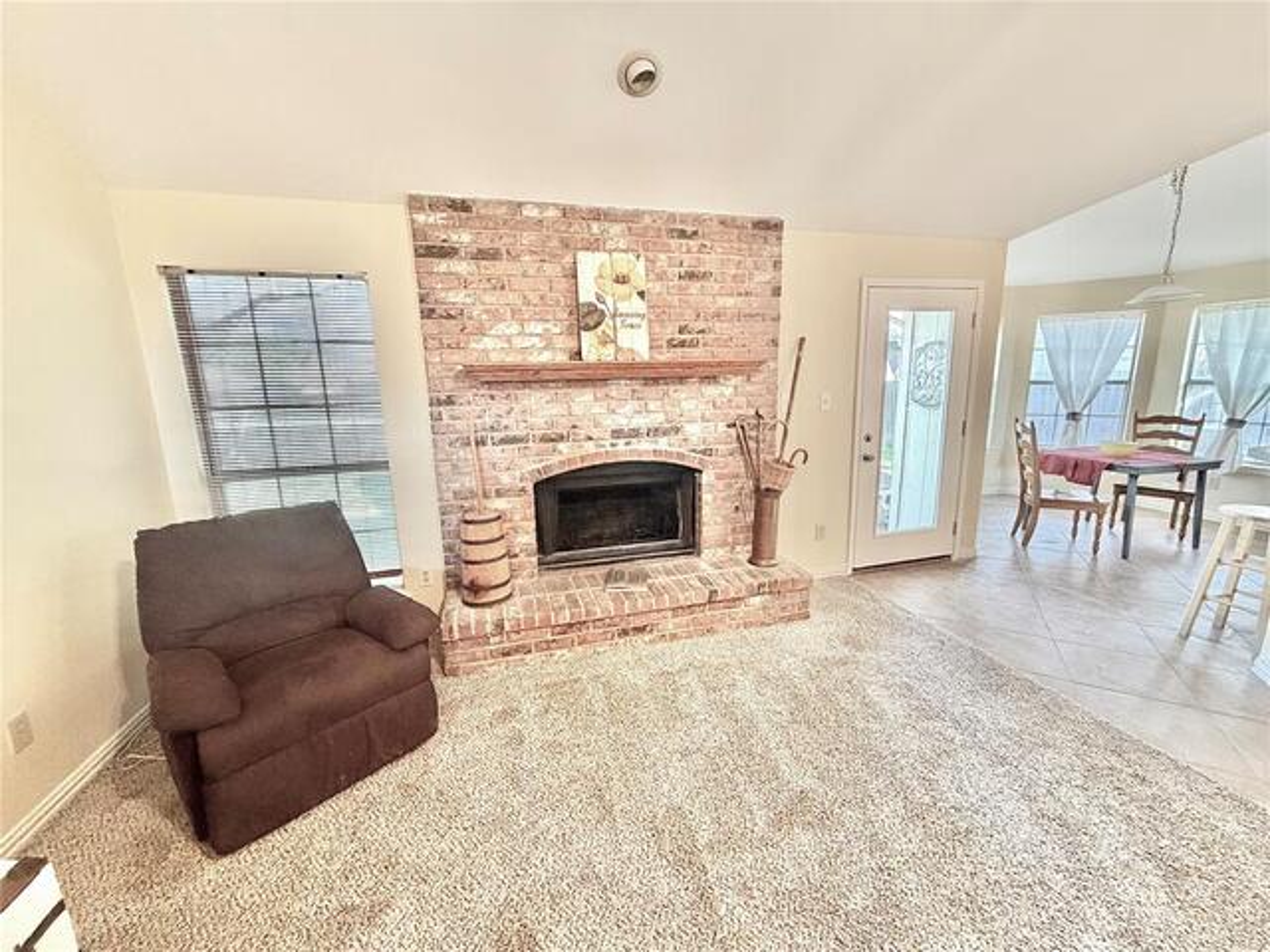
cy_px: 476
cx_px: 635
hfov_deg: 102.1
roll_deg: +1.6
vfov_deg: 85.7
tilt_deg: -10.6
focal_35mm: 14
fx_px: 514
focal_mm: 2.22
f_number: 2.2
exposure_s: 1/60
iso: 500
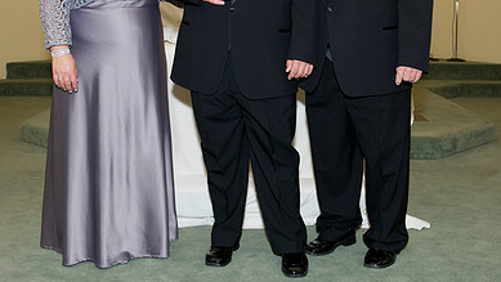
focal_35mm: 50
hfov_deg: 41.3
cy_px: 44
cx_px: 261
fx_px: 664
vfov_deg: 23.5
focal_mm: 32
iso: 800
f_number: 5.6
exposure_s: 1/125
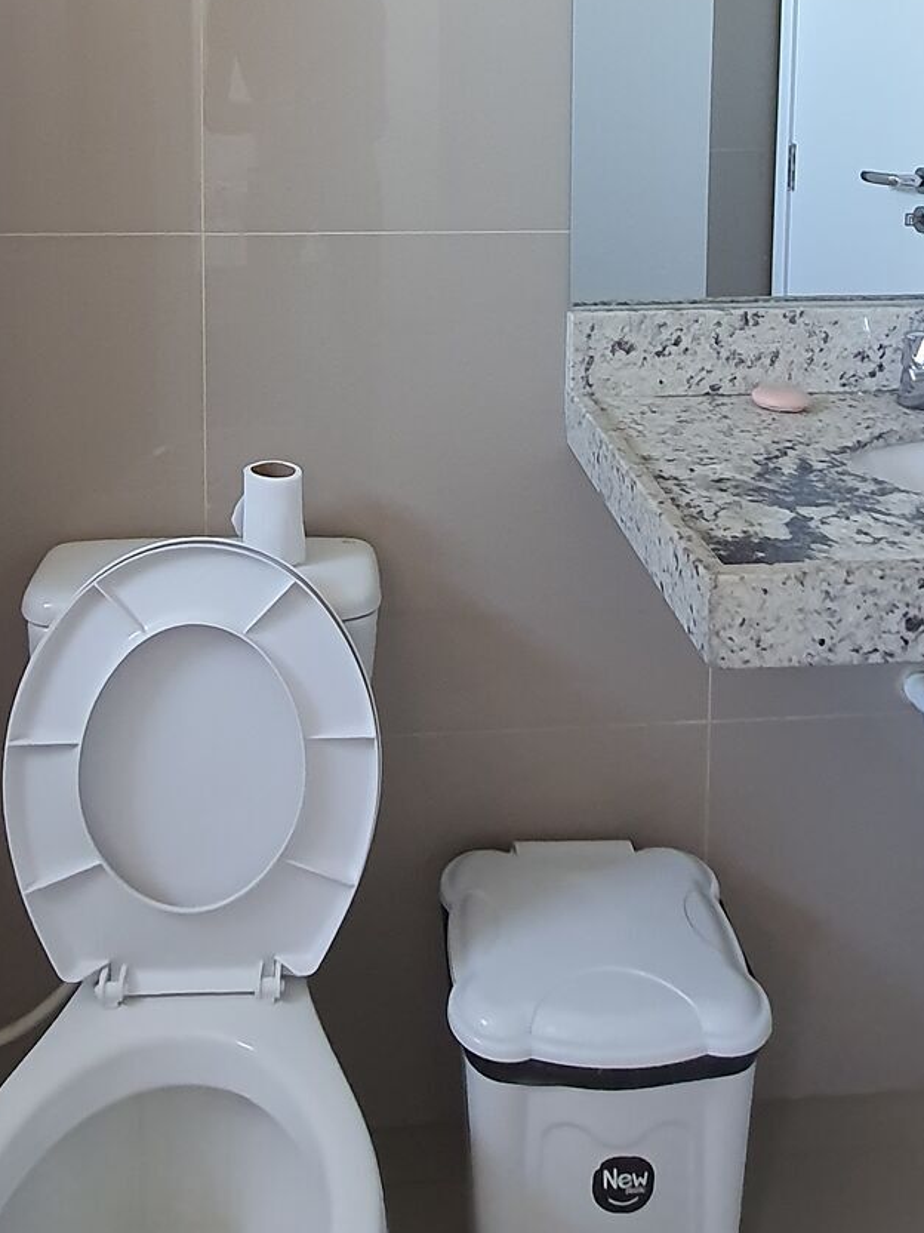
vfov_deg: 51.3
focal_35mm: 30
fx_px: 1068
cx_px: 413
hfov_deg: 46.7
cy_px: 74
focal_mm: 1.74
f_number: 2.2
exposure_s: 1/60
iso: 400
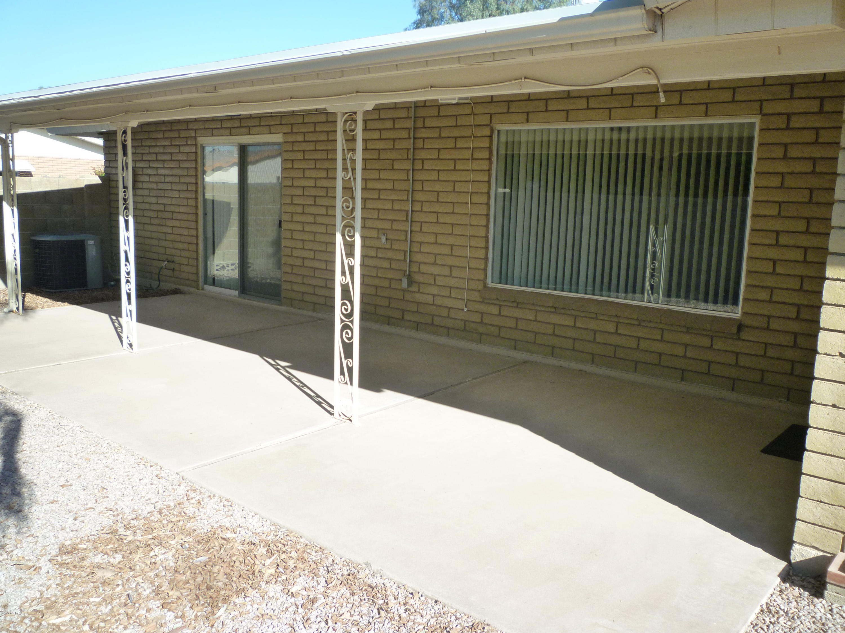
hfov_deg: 61.7
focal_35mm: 29
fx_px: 708
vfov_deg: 48.2
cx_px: 422
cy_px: 316
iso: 125
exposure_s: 1/500
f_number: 3.3
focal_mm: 5.2
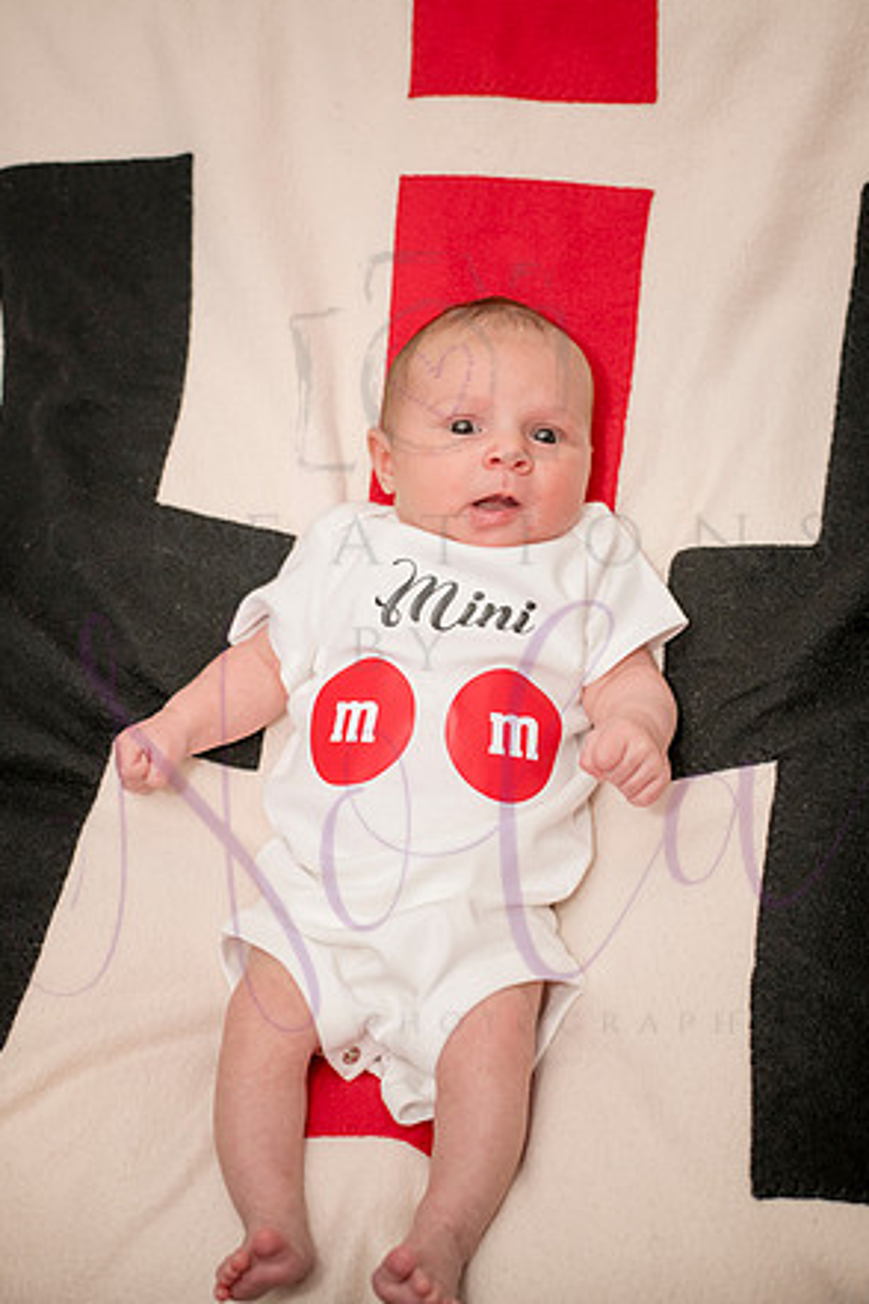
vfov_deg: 38.9
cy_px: 645
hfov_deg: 26.5
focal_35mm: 51
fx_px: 1846
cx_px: 440
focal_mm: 50
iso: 800
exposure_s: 1/250
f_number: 4
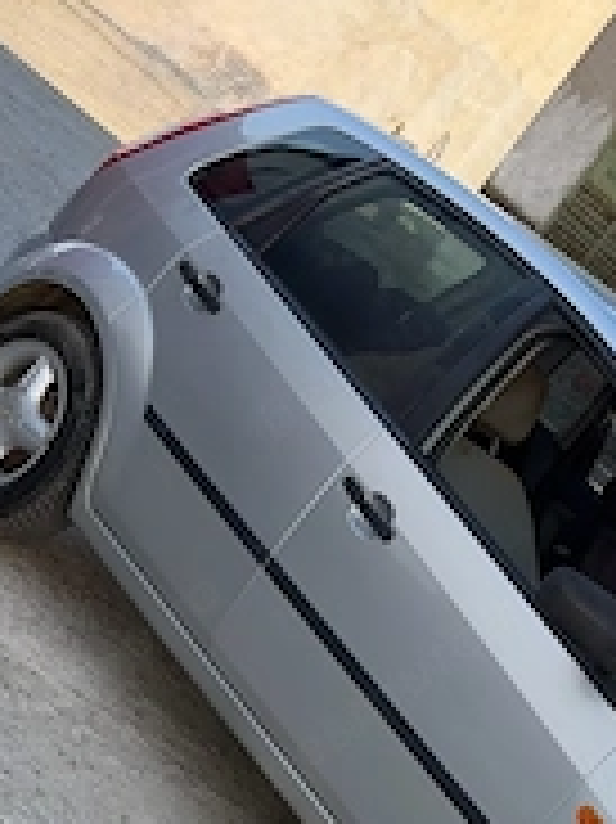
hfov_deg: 14.0
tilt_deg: -8.0
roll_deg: -38.8
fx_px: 2494
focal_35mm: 105
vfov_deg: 18.4
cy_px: 743
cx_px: 513
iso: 64
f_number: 1.78
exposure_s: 1/1353
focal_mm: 6.76
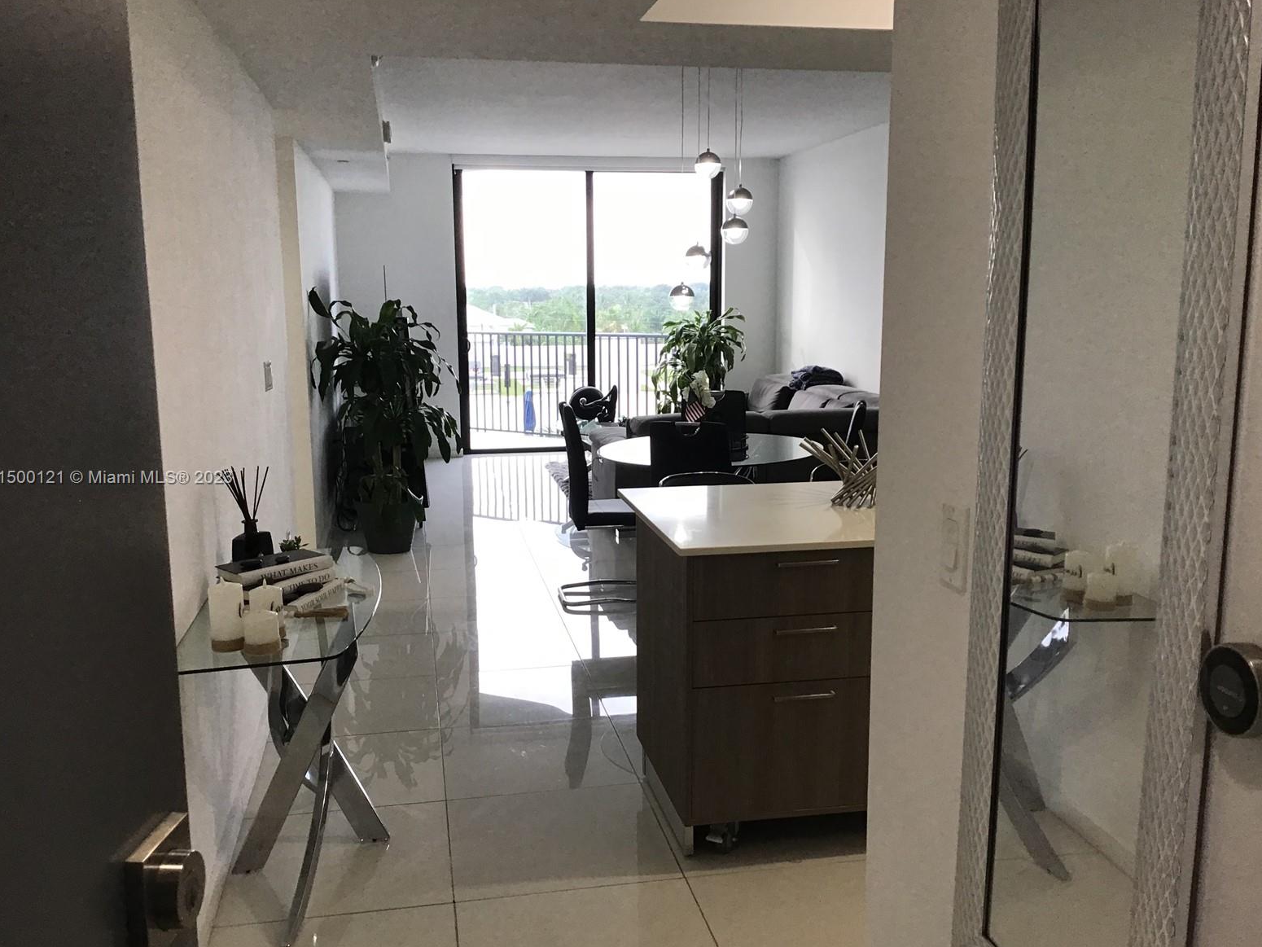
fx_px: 1167
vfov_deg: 44.2
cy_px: 479
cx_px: 624
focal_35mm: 32
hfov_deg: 56.8
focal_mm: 3.3
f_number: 2.4
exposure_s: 1/40
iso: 25
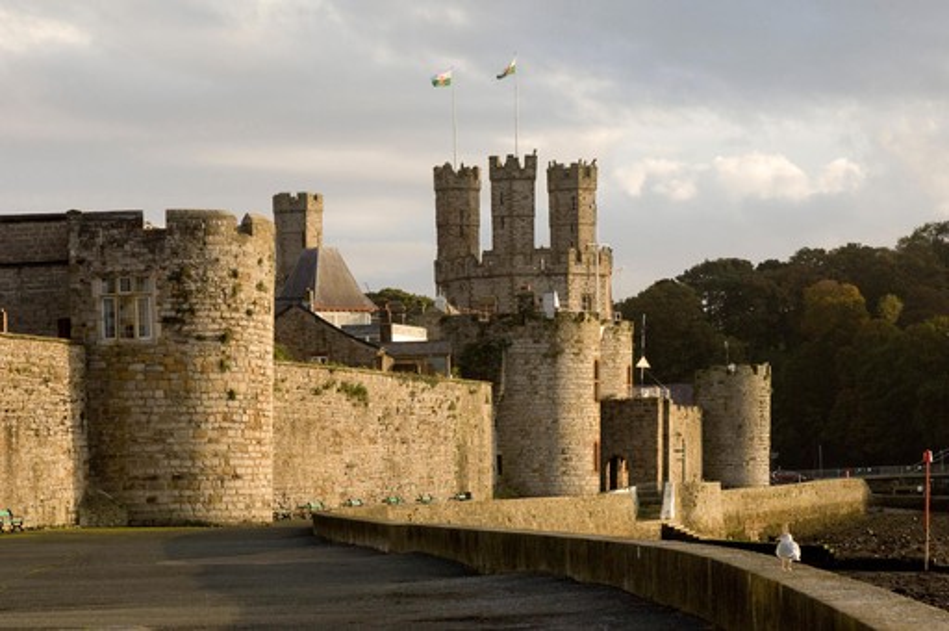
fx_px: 2962
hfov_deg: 18.2
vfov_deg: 12.1
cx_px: 474
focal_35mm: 112
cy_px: 316
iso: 400
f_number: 8
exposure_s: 1/320
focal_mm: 75
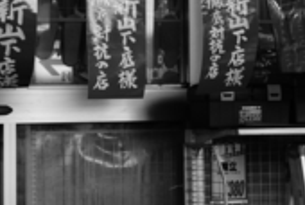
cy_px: -59
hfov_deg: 11.1
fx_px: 1568
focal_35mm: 185
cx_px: 104
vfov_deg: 7.4
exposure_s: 1/125
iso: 100
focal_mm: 35
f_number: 3.5
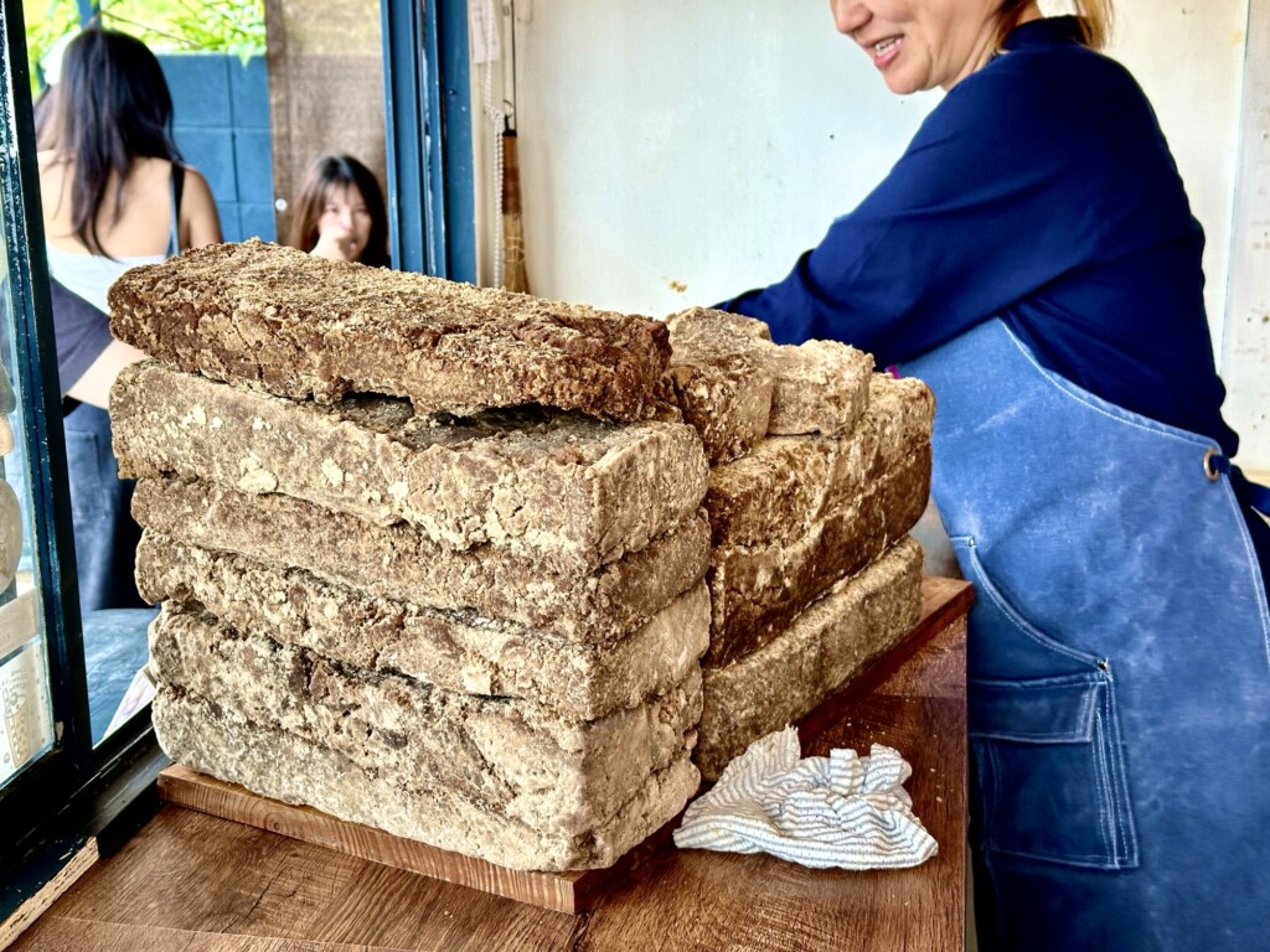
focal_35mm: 48
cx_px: 635
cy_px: 476
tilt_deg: -14.4
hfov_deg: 39.7
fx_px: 1761
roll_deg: +0.5
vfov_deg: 30.3
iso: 80
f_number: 1.78
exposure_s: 1/170
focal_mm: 6.86
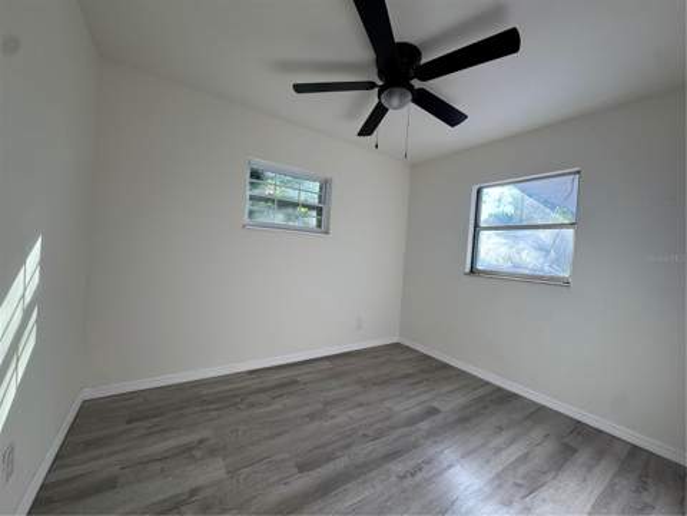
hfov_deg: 102.1
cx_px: 344
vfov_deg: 85.7
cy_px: 258
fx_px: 278
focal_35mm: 14
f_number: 2.2
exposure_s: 1/107
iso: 40
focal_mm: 2.22
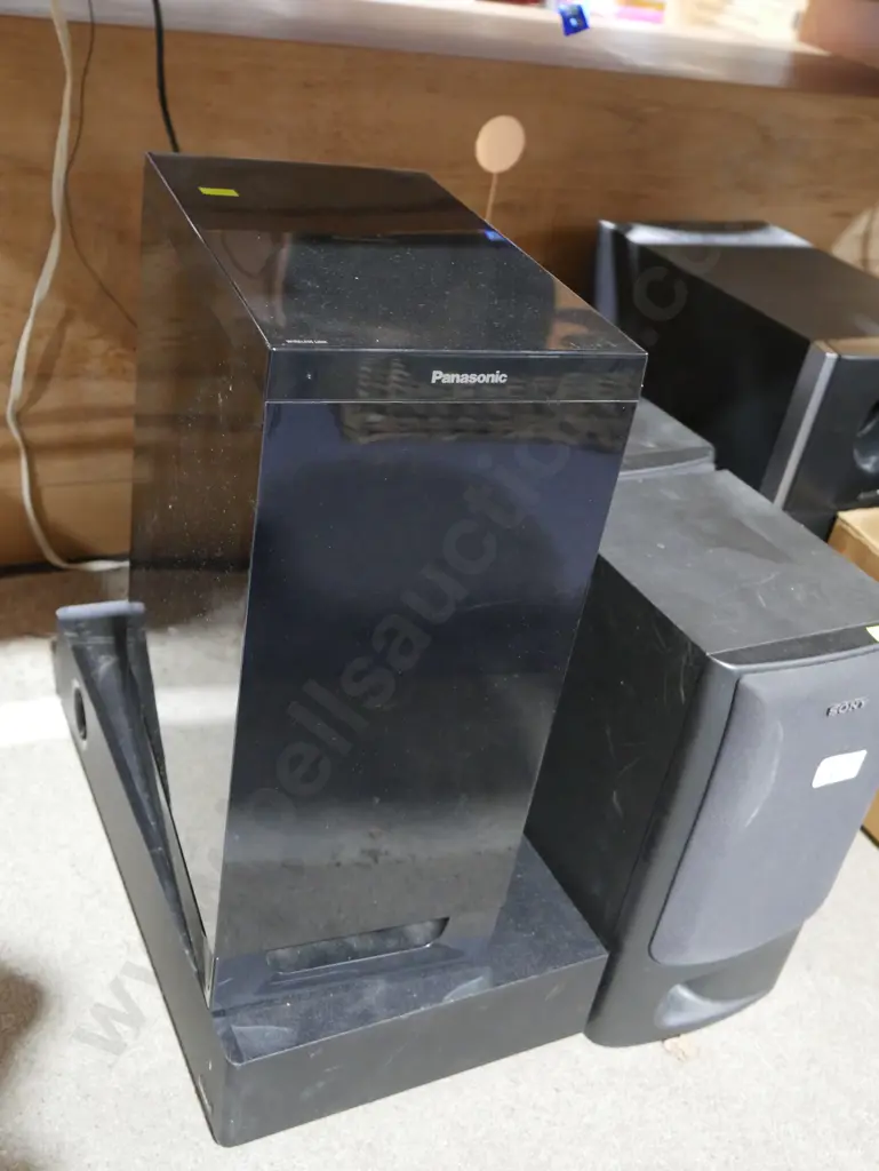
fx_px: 1286
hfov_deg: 37.8
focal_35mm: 38
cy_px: 586
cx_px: 440
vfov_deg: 49.0
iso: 3200
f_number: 4.1
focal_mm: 19
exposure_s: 1/30
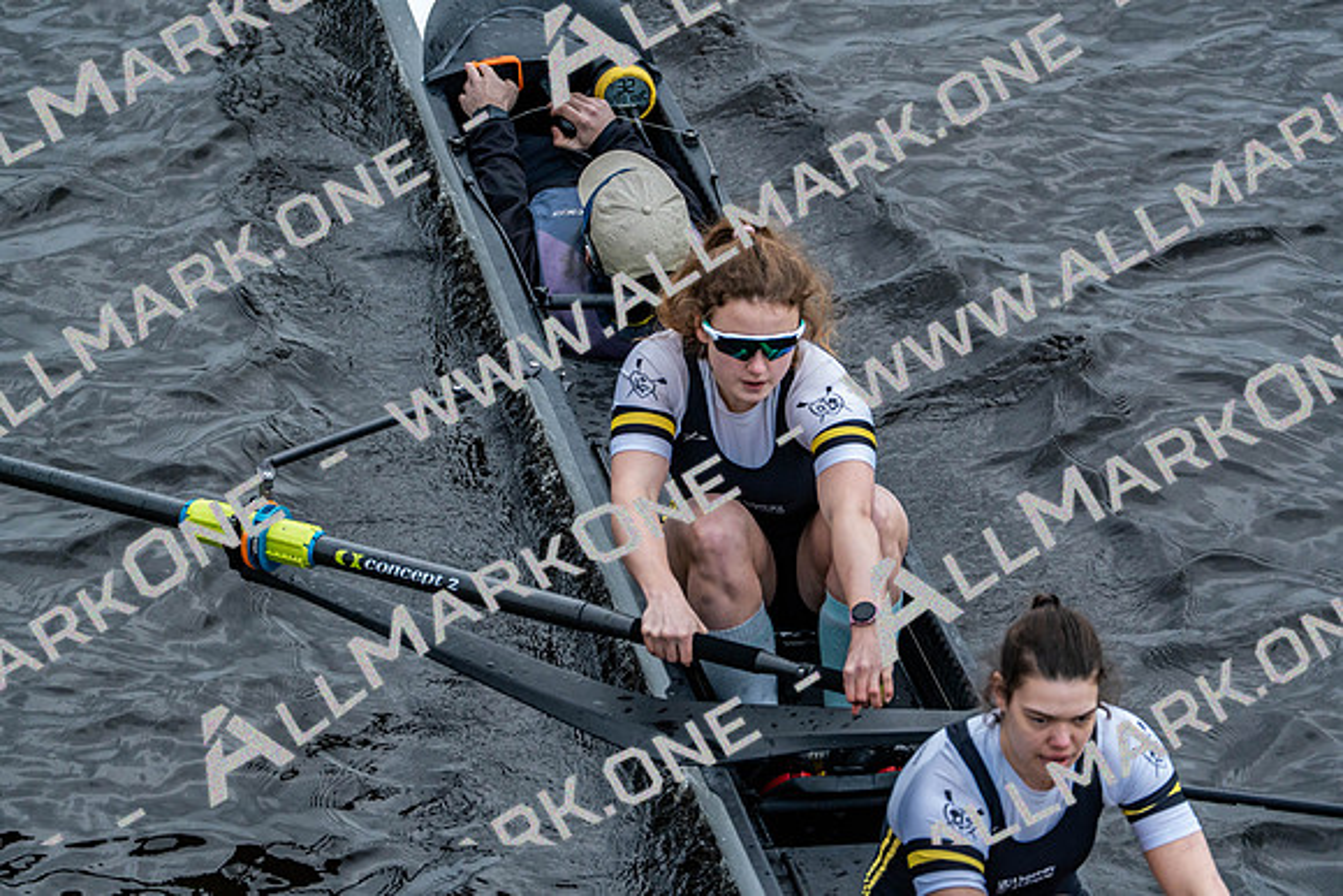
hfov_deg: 4.6
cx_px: 672
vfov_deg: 3.1
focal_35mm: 444
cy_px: 448
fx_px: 16567
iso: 2500
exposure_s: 1/1000
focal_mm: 444
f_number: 6.3
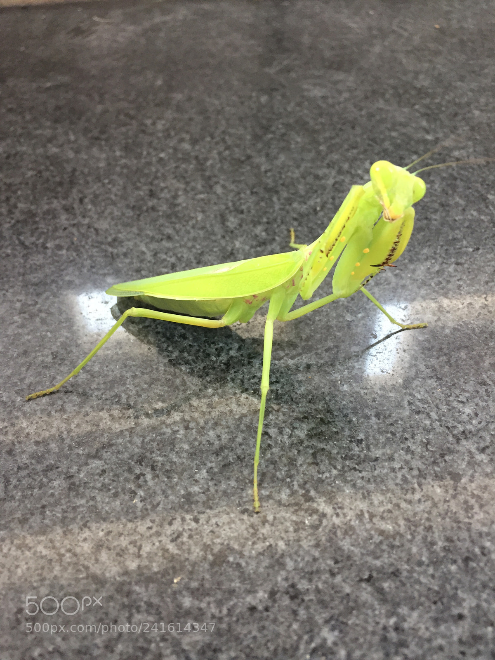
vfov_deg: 61.7
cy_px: 330
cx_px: 248
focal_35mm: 29
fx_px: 553
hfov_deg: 48.2
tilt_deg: -48.9
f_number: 2.2
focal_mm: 4.15
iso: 100
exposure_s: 1/33
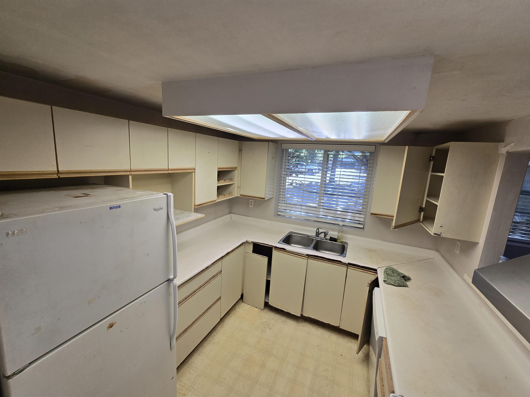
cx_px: 265
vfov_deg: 89.9
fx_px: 199
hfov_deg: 106.2
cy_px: 198
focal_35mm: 13
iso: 80
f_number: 2.2
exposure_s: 1/120
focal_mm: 2.2
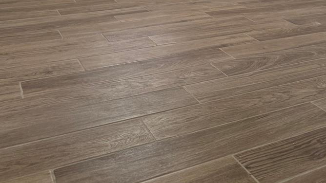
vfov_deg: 22.2
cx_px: 204
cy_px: -69
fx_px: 406
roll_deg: -1.0
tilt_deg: -4.8
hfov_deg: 43.4
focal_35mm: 47
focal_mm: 6.76
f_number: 1.78
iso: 200
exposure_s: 1/93
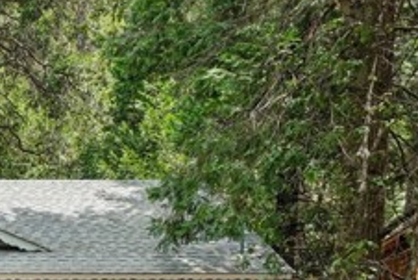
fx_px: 755
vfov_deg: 20.3
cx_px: -113
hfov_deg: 26.6
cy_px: 284
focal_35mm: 65
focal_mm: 23
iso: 100
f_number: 8
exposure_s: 1/80
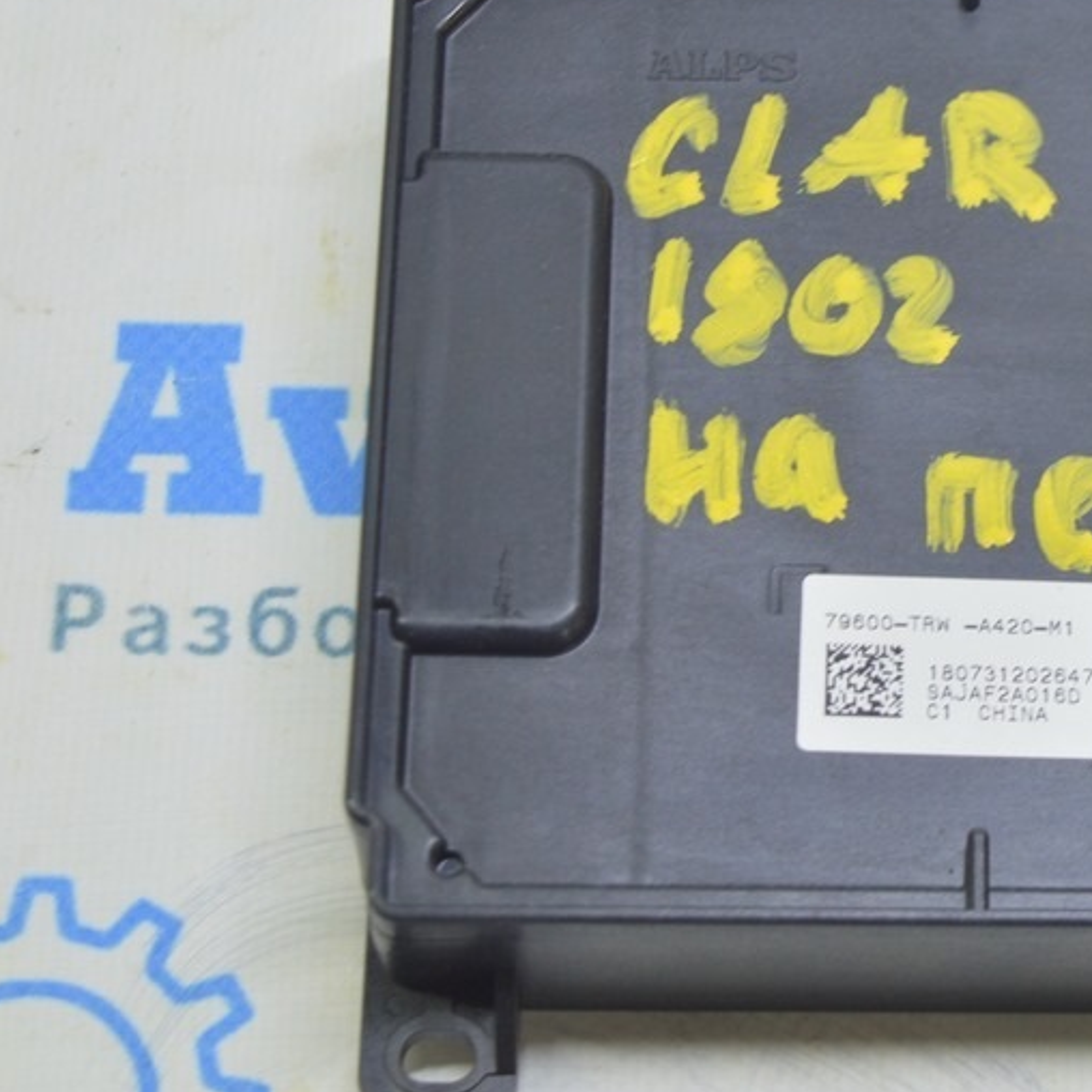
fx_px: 4211
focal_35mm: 118
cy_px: 425
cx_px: 980
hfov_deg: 14.6
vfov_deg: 14.8
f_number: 5.6
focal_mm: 46
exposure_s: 1/20
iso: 400
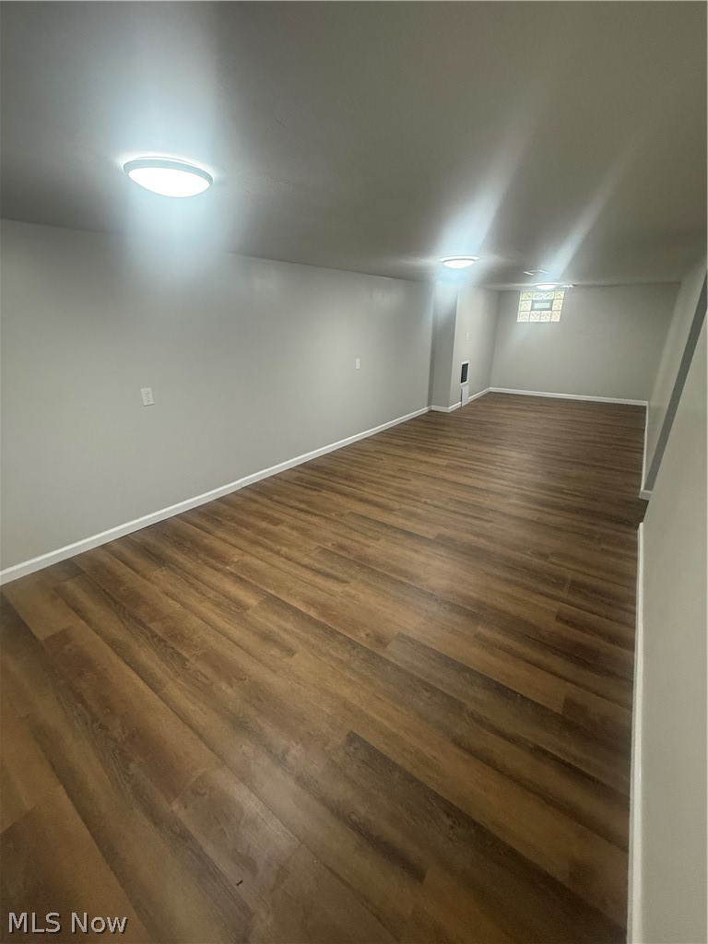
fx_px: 382
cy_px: 472
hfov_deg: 85.7
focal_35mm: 14
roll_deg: +1.3
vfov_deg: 102.1
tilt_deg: -21.0
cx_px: 354
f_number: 2.2
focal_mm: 2.22
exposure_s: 1/60
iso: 400
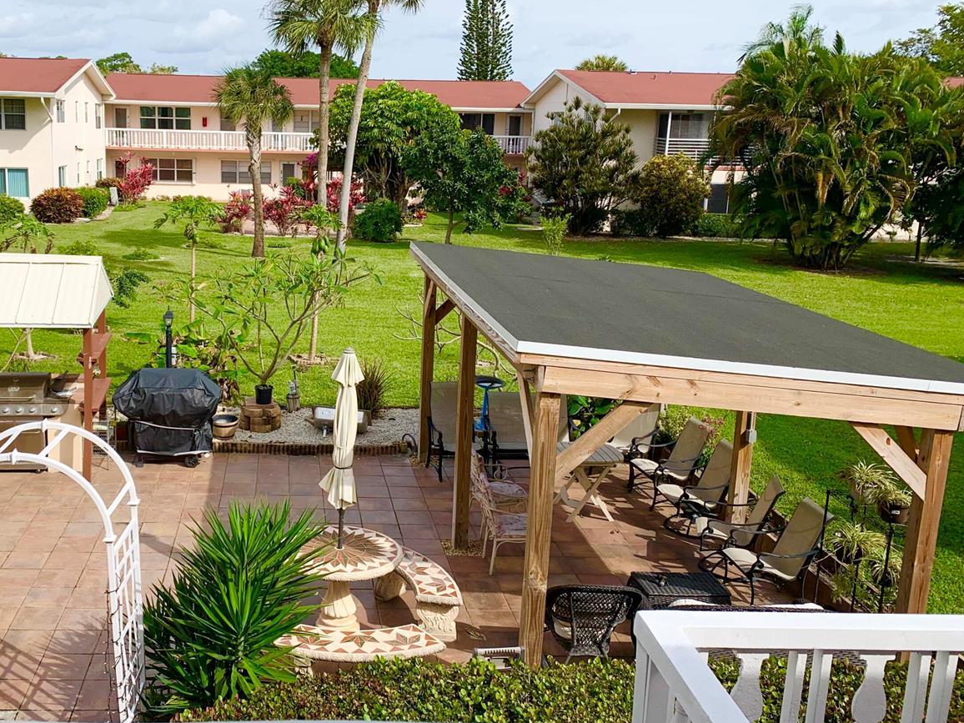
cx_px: 308
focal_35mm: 36
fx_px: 1003
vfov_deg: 39.6
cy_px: 337
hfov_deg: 50.3
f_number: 1.8
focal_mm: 4.25
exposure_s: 1/2611
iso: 25
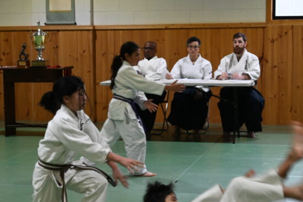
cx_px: 123
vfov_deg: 15.7
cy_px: 137
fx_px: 732
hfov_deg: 23.4
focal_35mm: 87
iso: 8000
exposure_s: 1/160
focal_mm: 62
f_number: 14
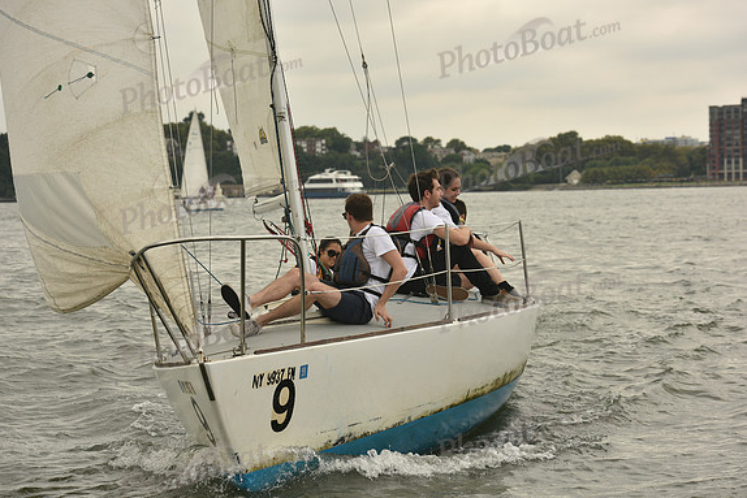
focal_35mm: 93
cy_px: 250
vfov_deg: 14.7
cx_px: 371
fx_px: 1930
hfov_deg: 21.9
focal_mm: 92
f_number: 6.3
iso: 320
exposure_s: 1/1600
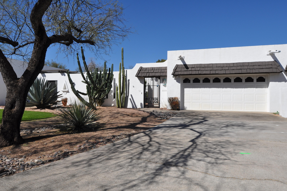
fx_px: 191
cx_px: 144
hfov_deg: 73.8
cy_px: 96
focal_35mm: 24
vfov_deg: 53.0
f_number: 11
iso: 200
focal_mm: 16
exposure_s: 1/500
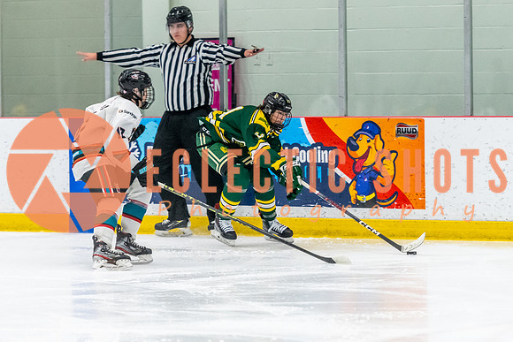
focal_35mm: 241
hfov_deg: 8.5
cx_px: 279
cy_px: 183
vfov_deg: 5.7
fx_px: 3436
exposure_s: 1/800
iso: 4000
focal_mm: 150
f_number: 2.8
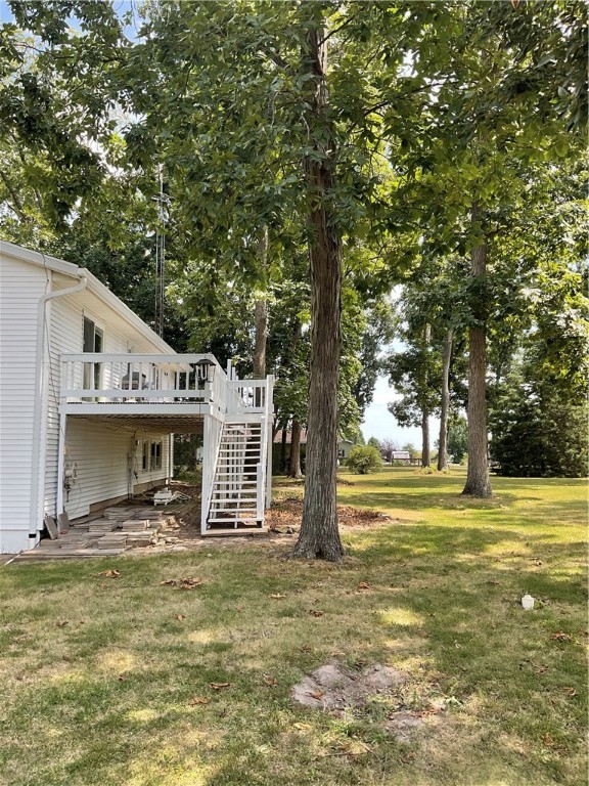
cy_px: 393
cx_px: 294
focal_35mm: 29
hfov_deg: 48.2
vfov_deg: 61.7
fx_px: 658
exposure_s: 1/243
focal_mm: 3
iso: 16
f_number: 1.8
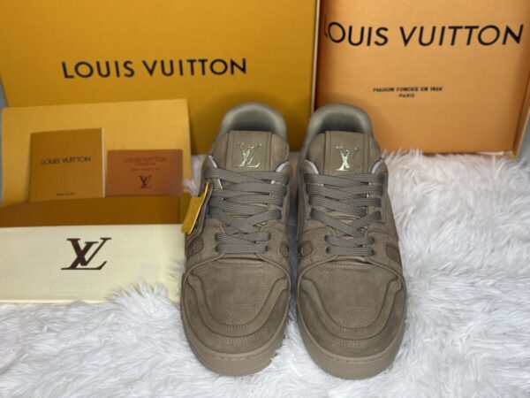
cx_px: 265
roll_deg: -0.6
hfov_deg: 39.7
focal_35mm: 48
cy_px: 199
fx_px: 735
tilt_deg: -39.9
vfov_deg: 30.3
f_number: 1.78
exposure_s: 1/120
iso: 64
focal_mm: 6.76
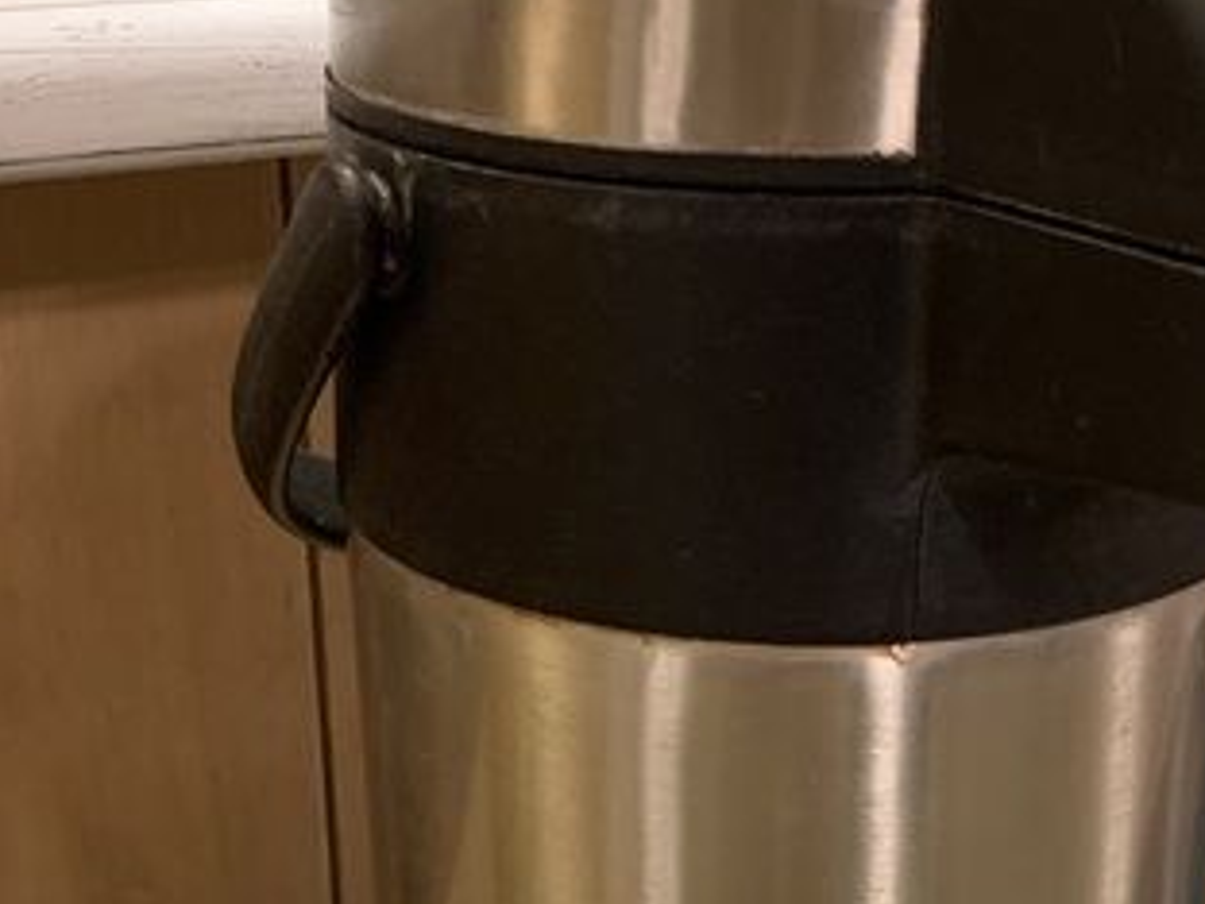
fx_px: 2367
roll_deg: -1.3
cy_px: 945
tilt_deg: -30.4
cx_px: 728
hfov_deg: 28.5
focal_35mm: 68
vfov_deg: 20.8
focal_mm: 4.25
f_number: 1.8
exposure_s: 1/50
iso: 320
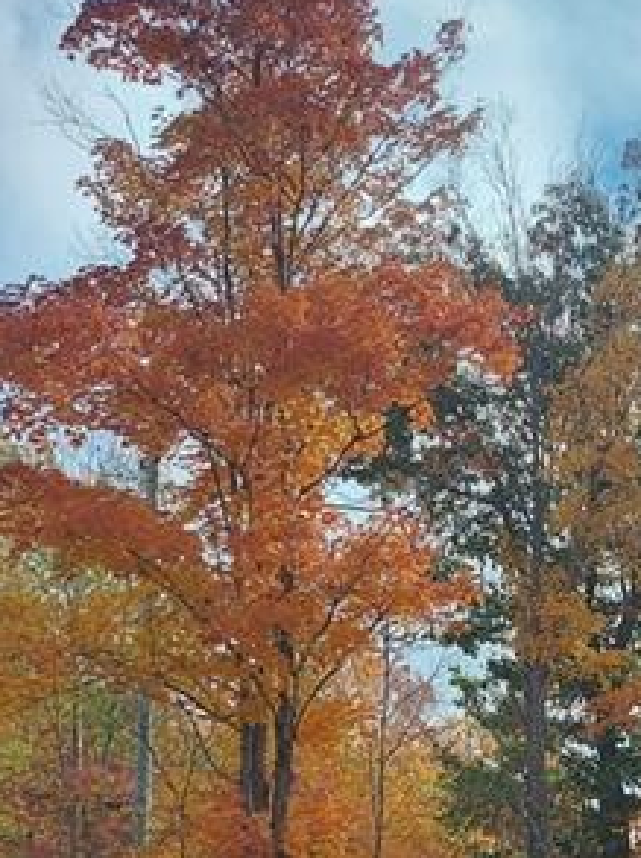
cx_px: 700
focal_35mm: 63
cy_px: 958
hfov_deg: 22.0
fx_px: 1559
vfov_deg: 27.9
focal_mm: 5.23
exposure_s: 1/594
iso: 32
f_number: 1.8
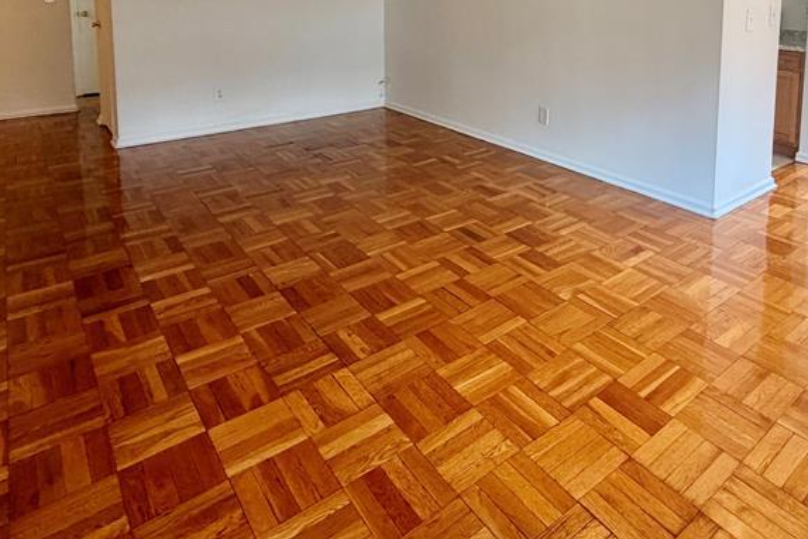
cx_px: 516
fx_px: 584
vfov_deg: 44.5
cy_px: 42
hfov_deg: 68.1
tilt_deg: -3.8
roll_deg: -0.1
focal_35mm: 26
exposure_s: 1/120
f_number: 2.2
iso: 200
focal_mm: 2.22
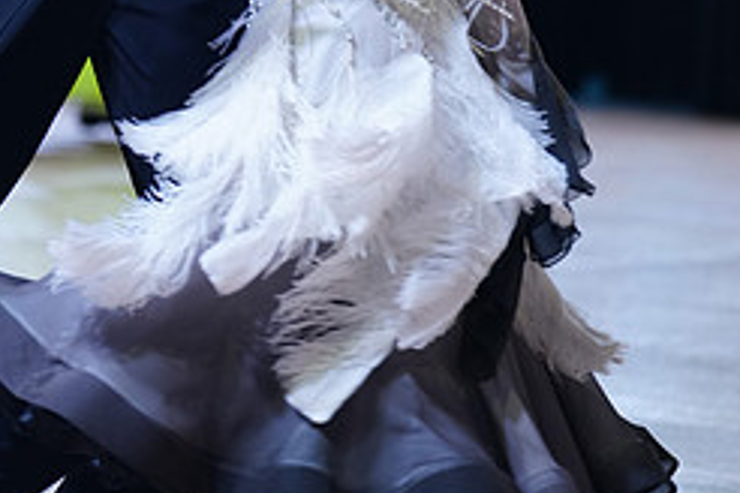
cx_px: 188
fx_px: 4851
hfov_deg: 8.7
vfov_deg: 5.8
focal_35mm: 236
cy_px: -129
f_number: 2.8
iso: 640
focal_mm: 100
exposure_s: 1/500
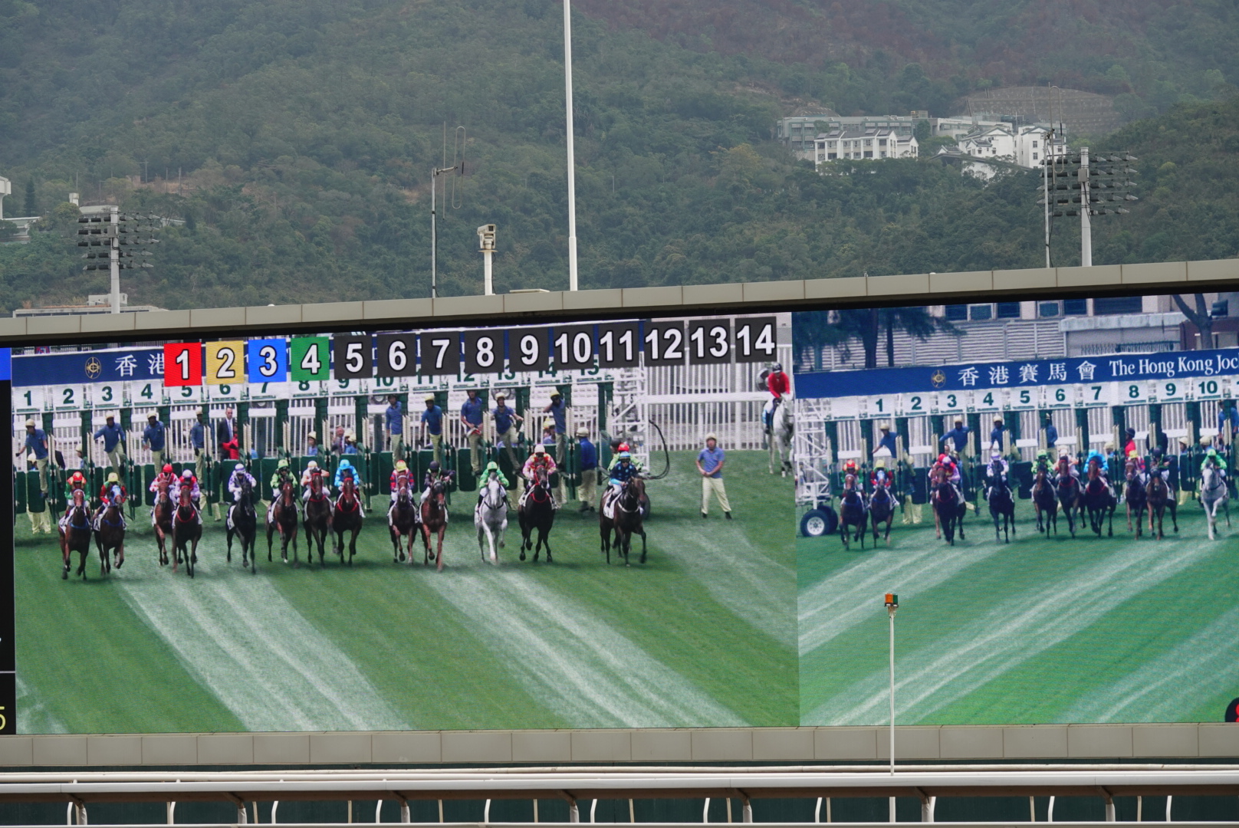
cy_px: 414
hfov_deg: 14.2
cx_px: 620
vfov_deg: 9.5
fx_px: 4959
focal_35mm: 144
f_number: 4
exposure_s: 1/640
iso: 100
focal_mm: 52.82
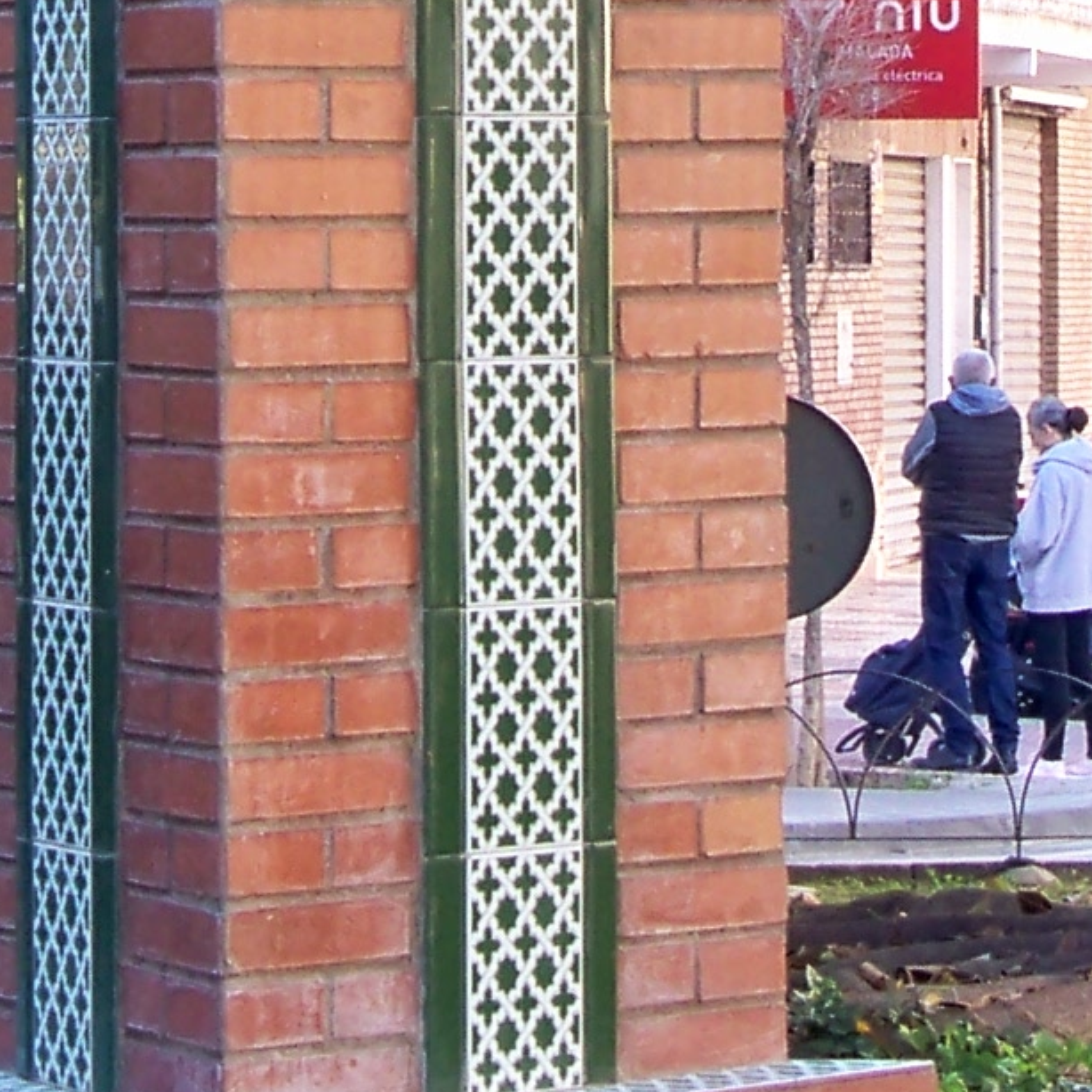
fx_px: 10279
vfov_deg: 6.0
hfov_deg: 6.1
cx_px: 329
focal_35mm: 288
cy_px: -841
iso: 80
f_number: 3.8
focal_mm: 8.8
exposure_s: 1/30
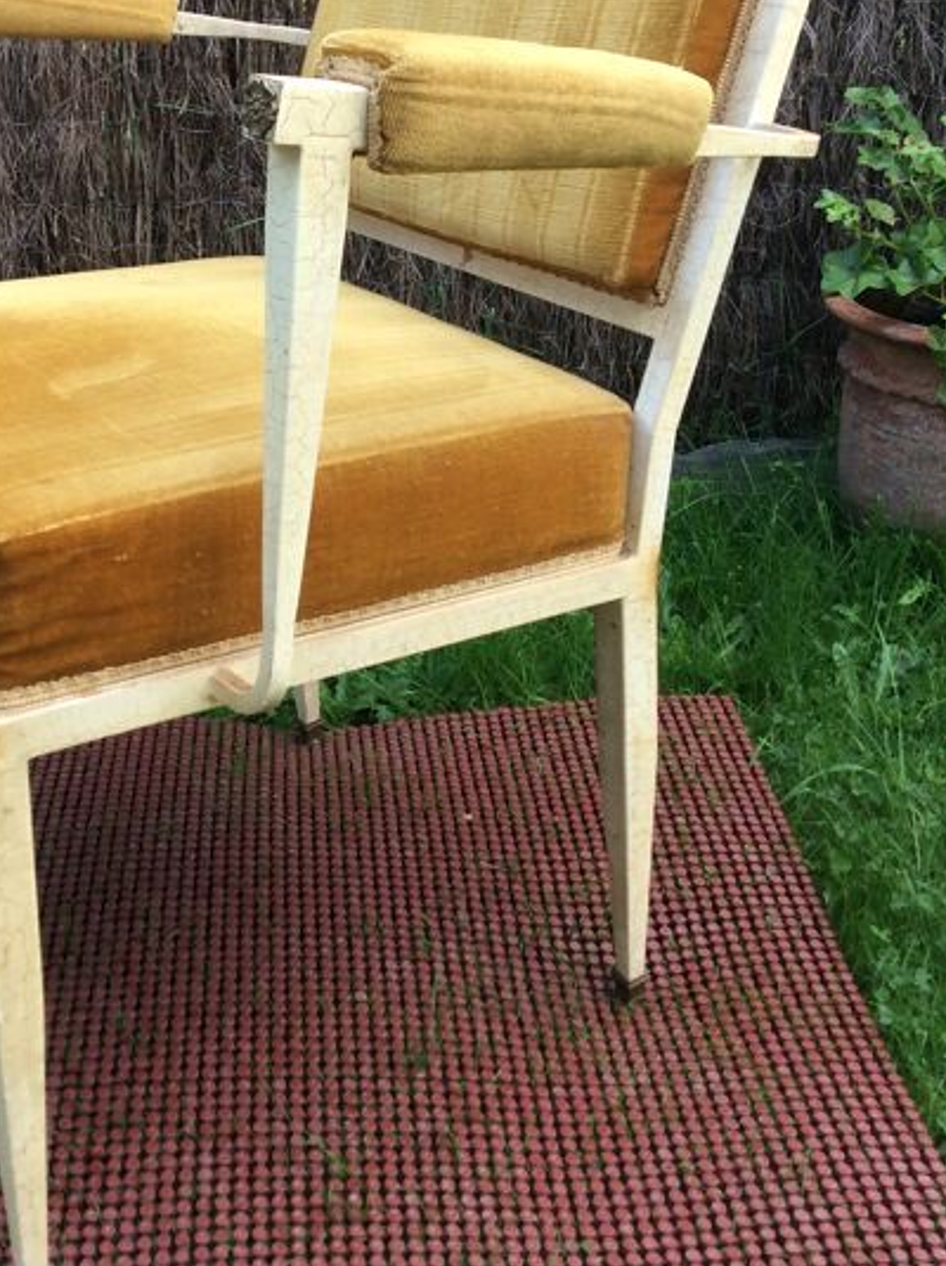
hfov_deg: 29.9
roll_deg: -0.6
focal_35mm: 48
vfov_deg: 39.1
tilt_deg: -22.3
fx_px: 1753
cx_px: 281
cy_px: 399
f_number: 2.4
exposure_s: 1/295
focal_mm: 3.3
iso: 32
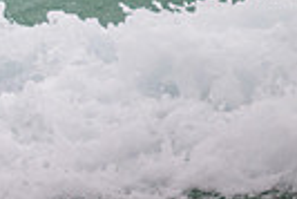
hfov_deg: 0.6
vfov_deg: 0.4
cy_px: -131
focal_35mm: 3483
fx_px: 28766
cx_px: -181
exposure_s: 1/1600
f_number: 11
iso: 2500
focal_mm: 800
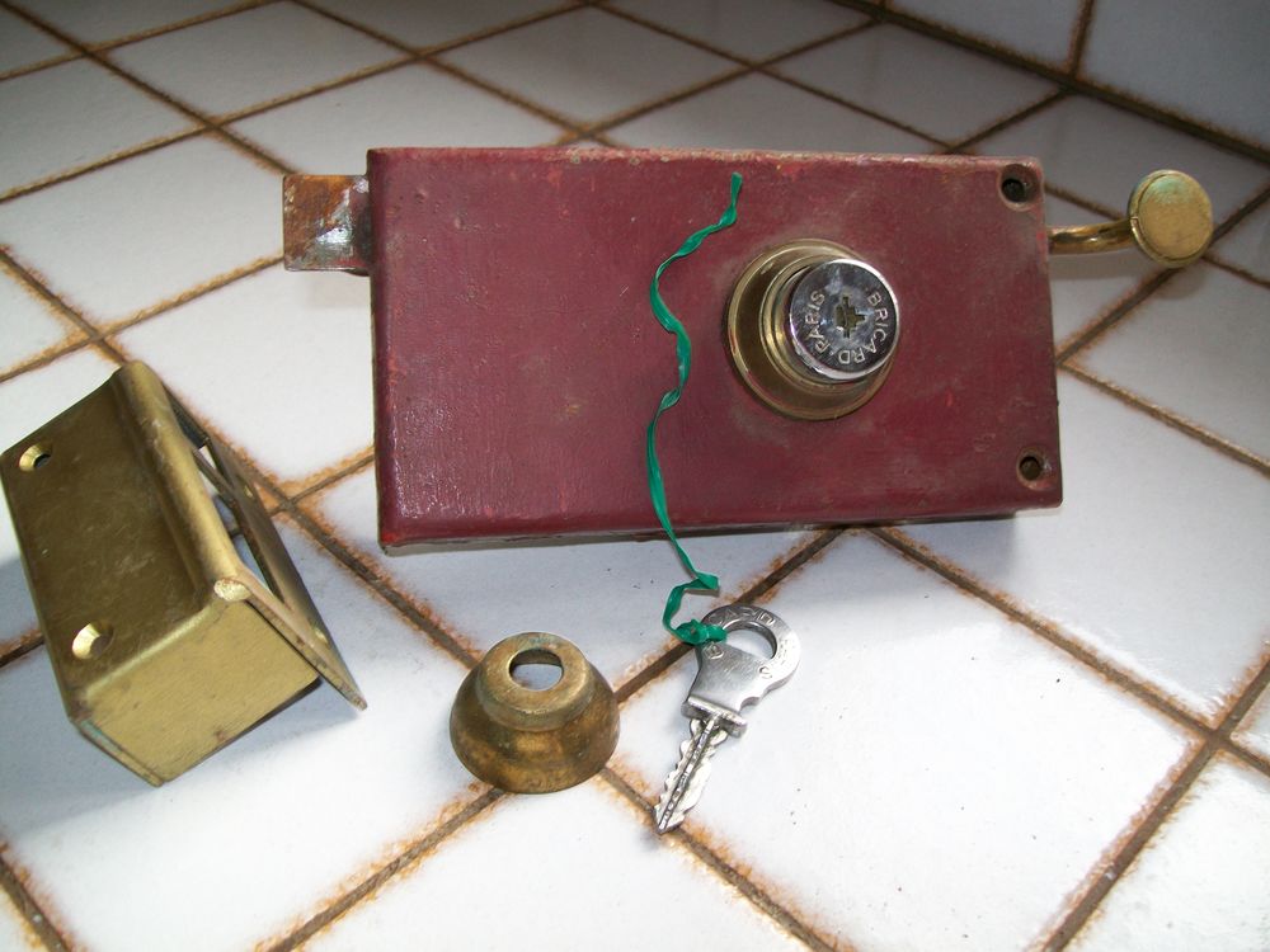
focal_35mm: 34
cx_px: 635
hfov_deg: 54.0
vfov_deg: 41.8
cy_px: 476
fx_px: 1247
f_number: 2.7
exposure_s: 1/80
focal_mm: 6.1
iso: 64
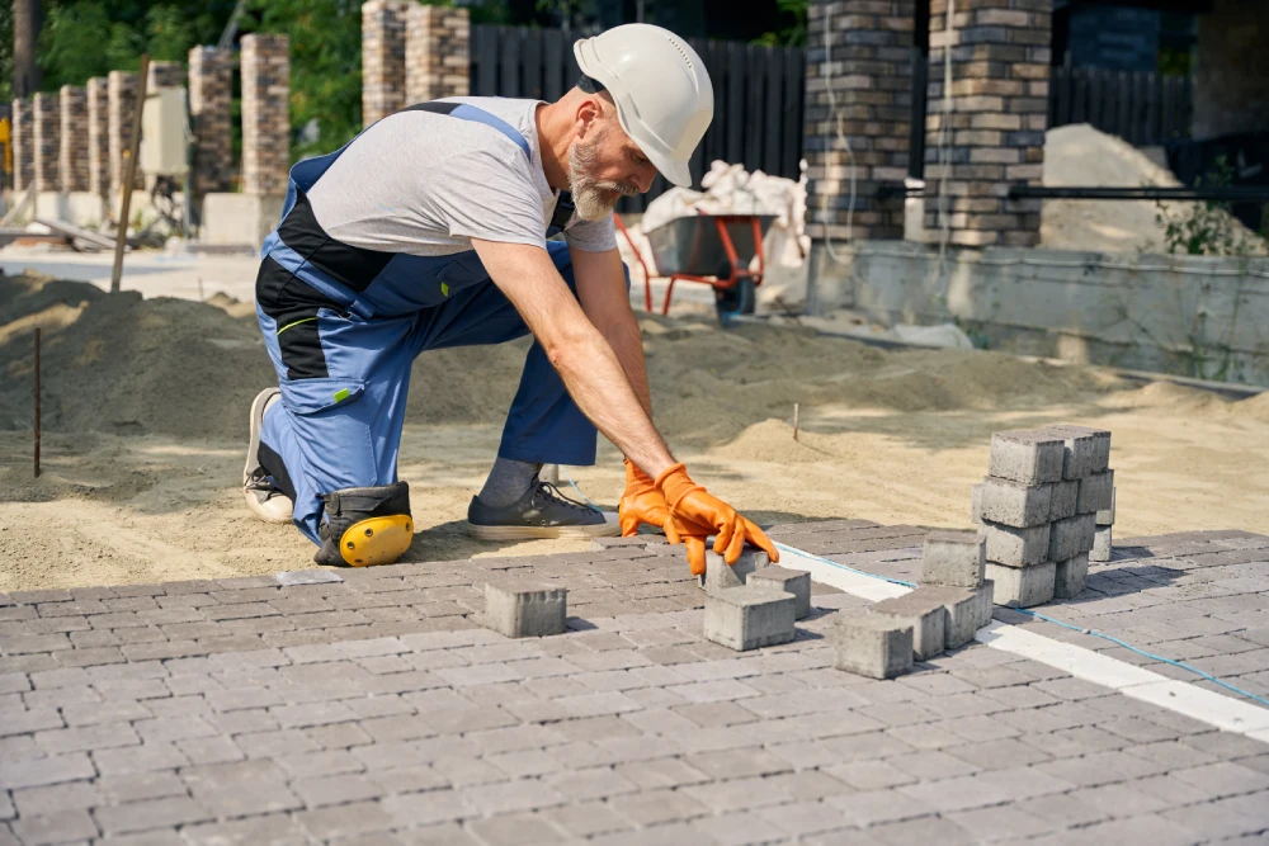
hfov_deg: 40.6
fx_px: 1717
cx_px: 634
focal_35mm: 49
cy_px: 423
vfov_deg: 27.7
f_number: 3.5
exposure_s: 1/800
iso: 100
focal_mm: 48.7
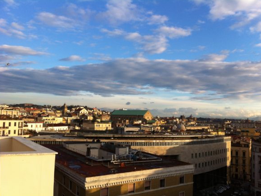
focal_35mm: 36
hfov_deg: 51.3
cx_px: 132
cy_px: 100
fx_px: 272
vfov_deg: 39.7
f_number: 2.8
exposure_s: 1/616
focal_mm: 3.85
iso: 80
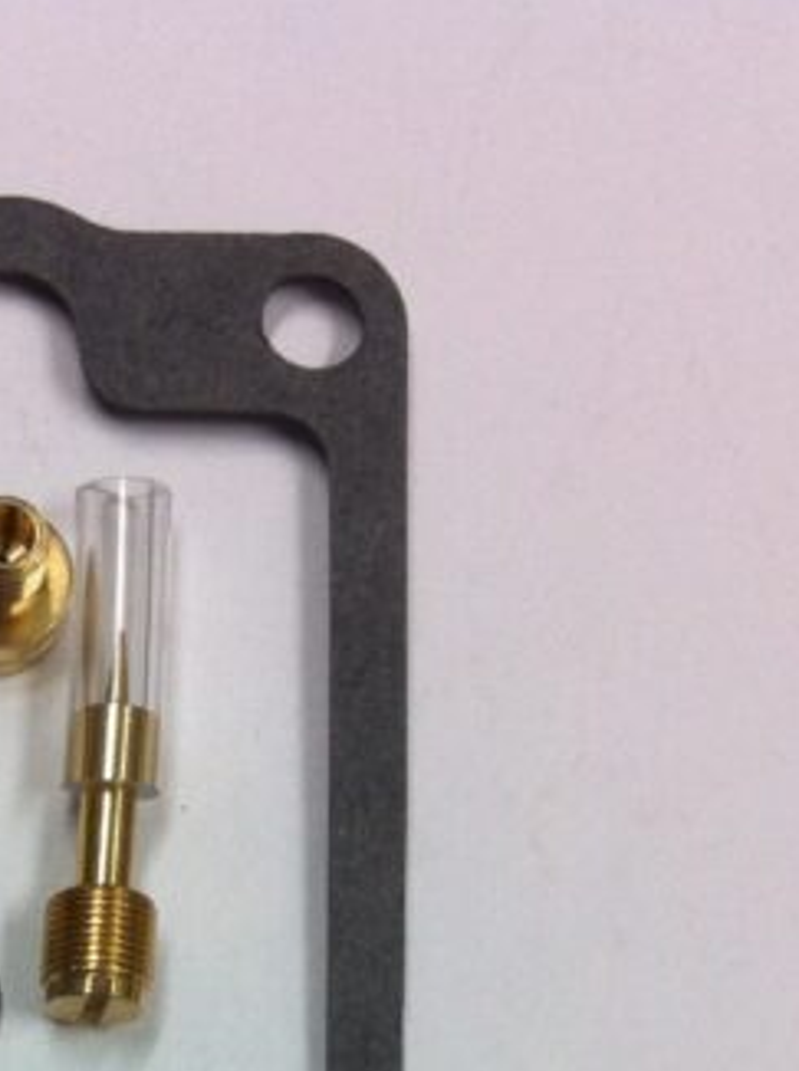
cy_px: 1465
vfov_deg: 16.7
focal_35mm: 110
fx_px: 3399
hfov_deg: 13.0
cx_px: -192
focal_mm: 3.85
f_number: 2.8
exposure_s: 1/40
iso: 80
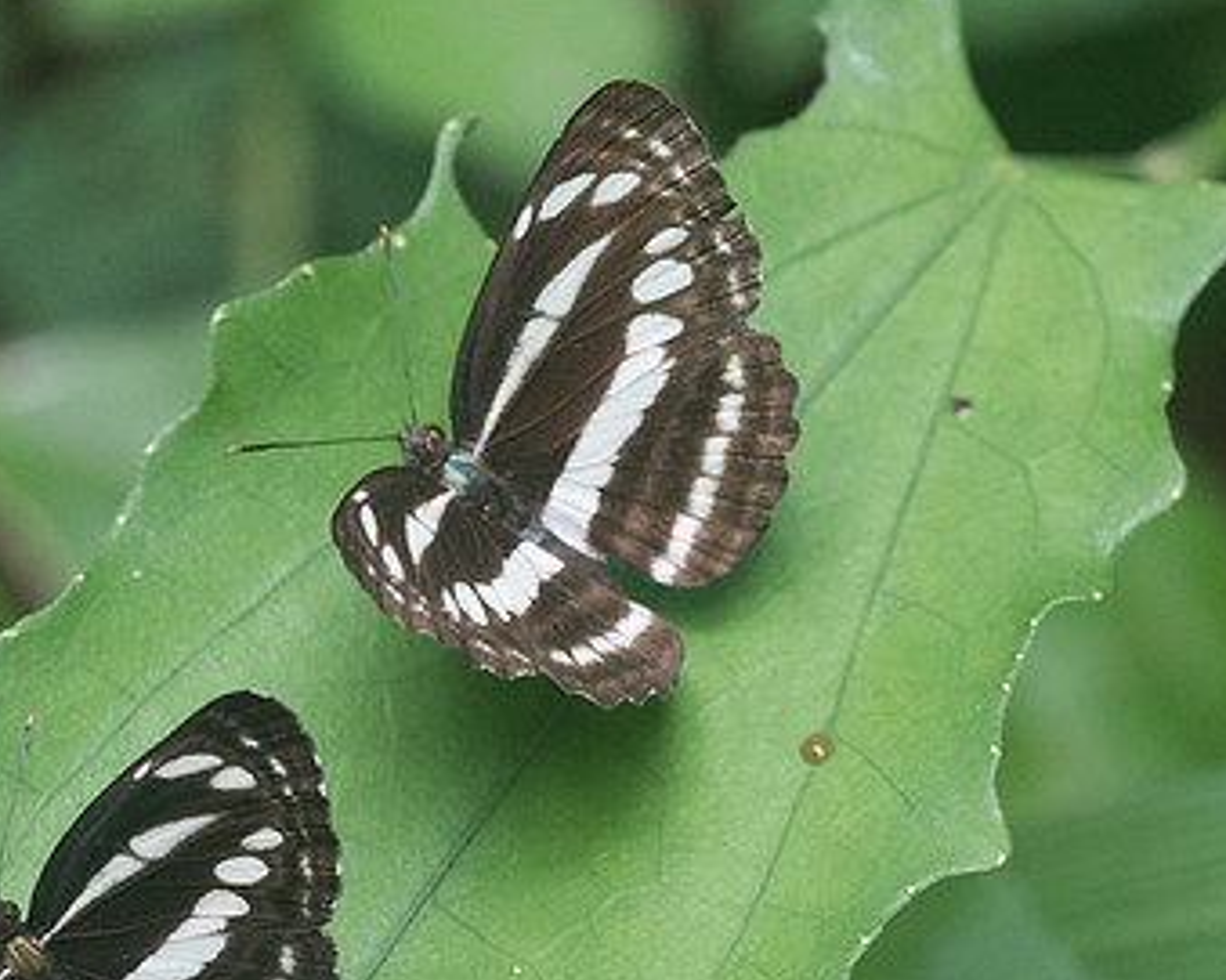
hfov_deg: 3.4
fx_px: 20495
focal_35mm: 565
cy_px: 1031
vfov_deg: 2.7
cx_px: 446
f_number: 6.3
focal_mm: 150
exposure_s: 1/400
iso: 1250
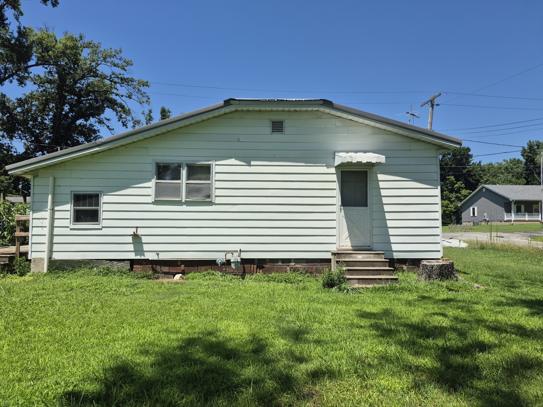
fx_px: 361
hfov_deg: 73.9
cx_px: 272
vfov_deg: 58.9
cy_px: 204
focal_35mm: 23
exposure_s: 1/2408
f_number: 1.8
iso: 25
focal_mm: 5.4
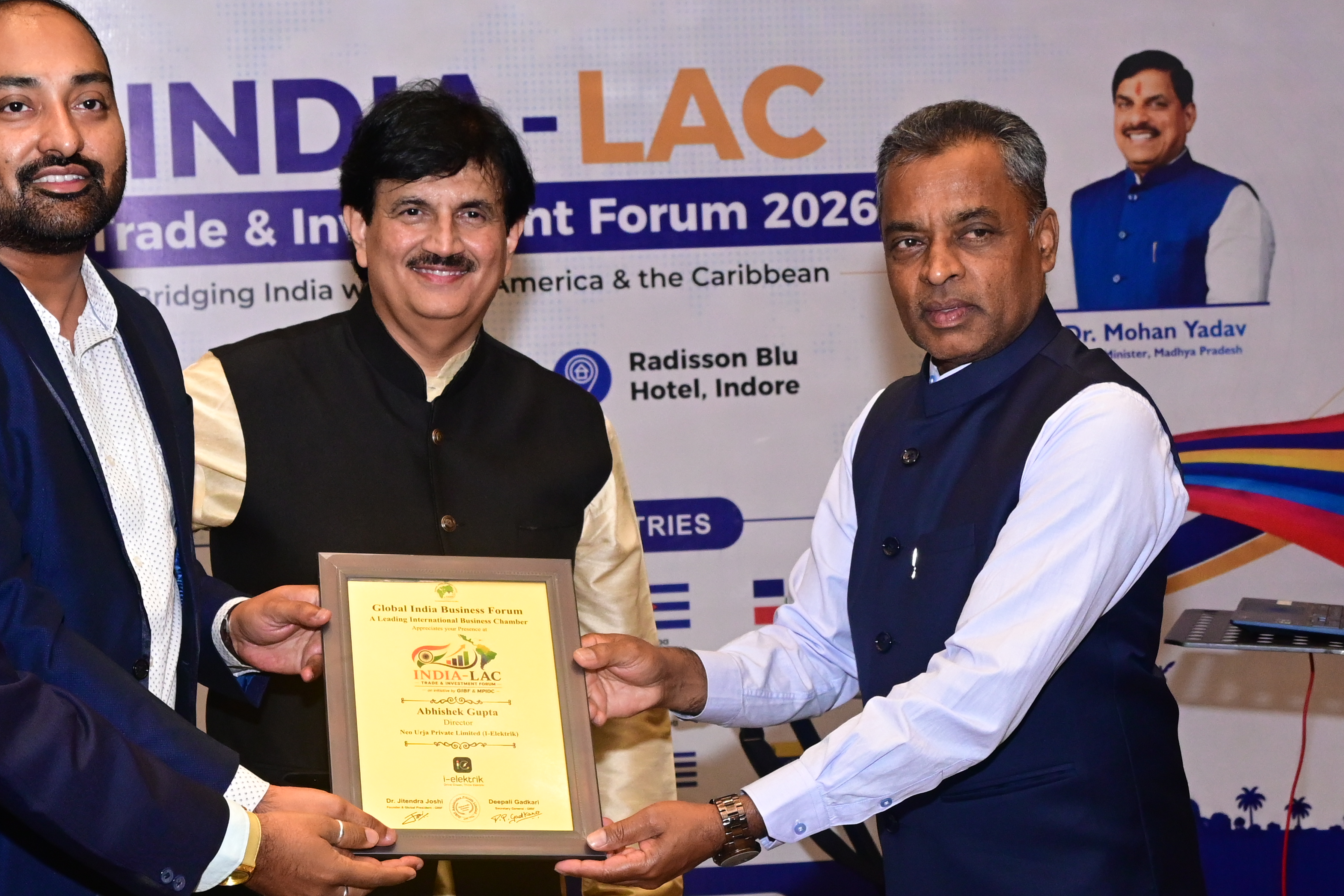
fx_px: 2928
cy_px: 562
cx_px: 436
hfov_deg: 25.7
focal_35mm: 78
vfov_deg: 17.4
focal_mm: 29.5
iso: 1600
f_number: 5.6
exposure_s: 1/160
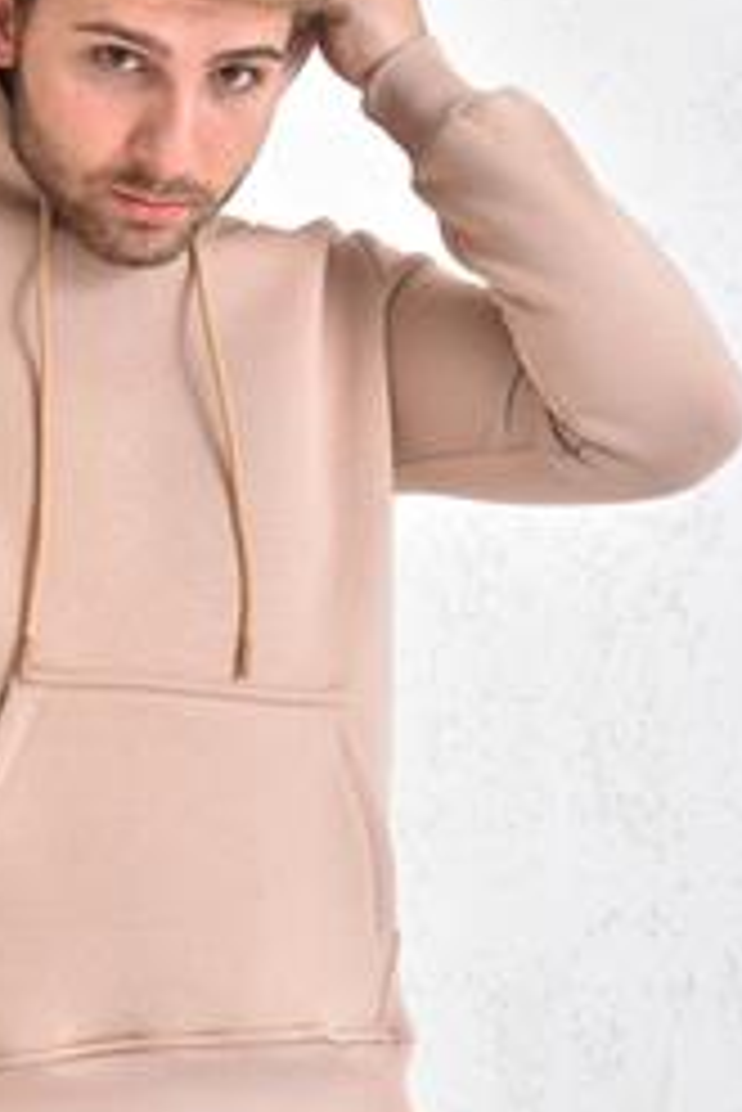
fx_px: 3087
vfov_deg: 20.4
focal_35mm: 100
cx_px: 139
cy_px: 506
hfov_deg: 13.6
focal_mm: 55
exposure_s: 1/160
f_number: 8
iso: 100
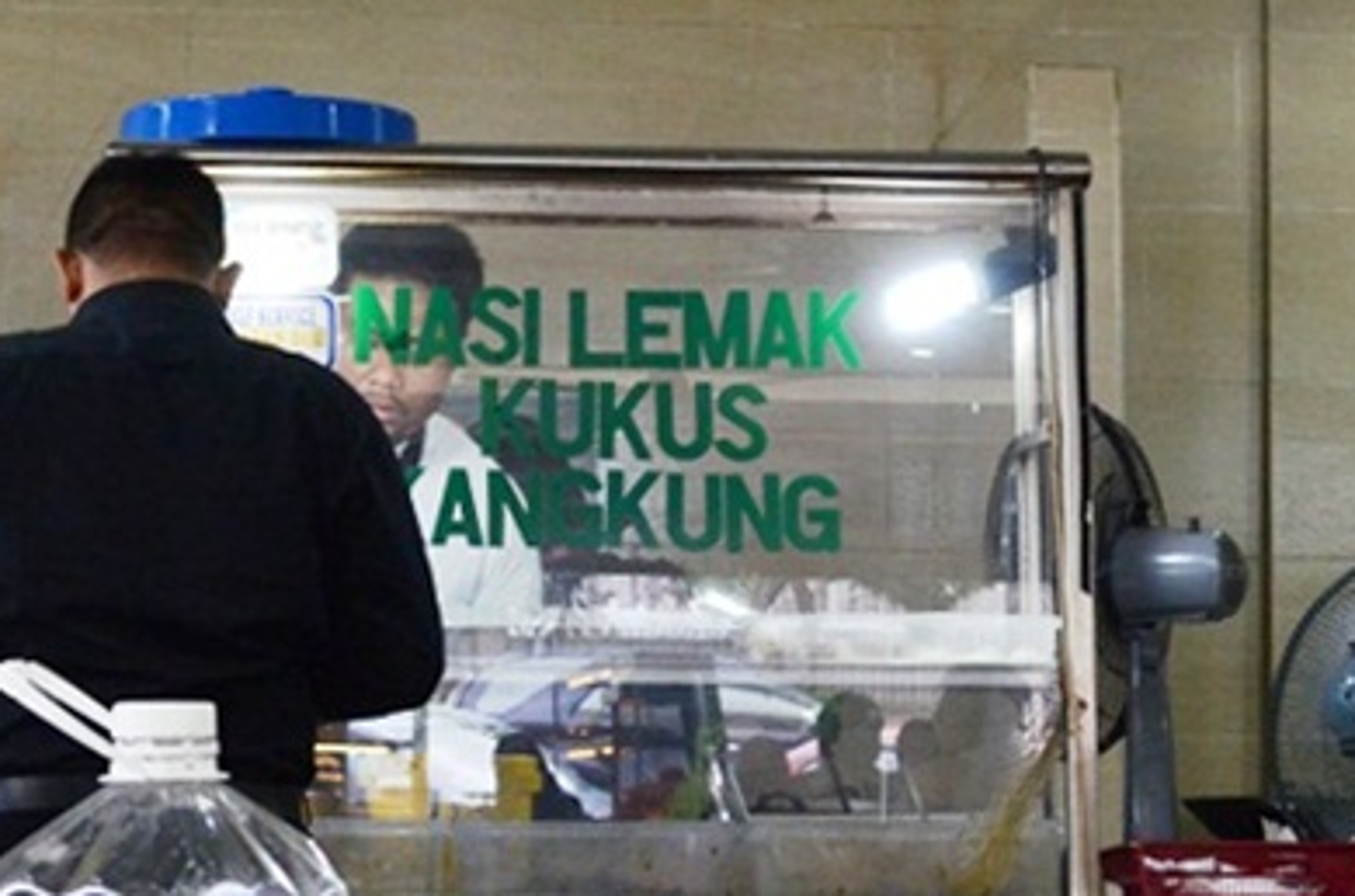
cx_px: 302
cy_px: 236
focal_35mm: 100
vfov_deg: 13.6
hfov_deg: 20.3
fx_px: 3755
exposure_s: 1/80
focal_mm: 26
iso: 1250
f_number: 6.3
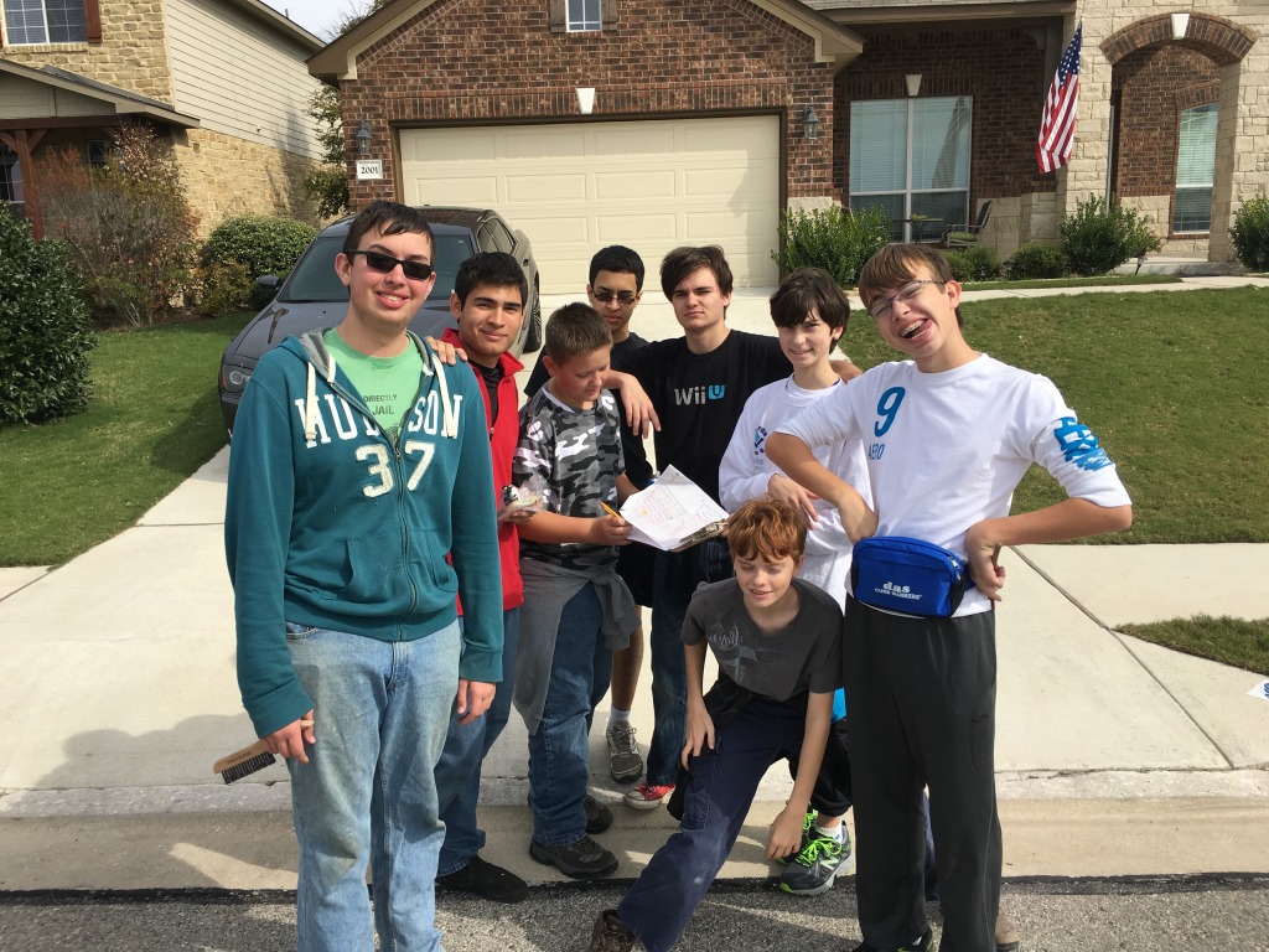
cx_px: 634
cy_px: 476
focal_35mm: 29
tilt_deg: -11.2
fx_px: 1063
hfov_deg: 61.7
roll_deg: +2.7
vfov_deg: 48.2
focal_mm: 4.15
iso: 25
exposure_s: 1/1748
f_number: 2.2
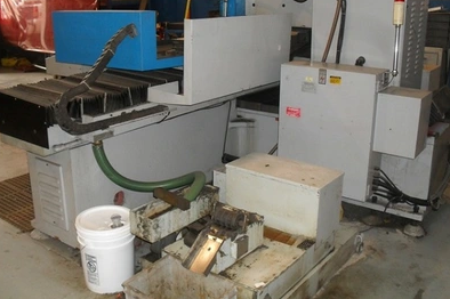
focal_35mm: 37
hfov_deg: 51.9
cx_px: 223
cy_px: 129
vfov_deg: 35.8
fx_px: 462
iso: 200
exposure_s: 1/45
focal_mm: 6.3
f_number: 3.2
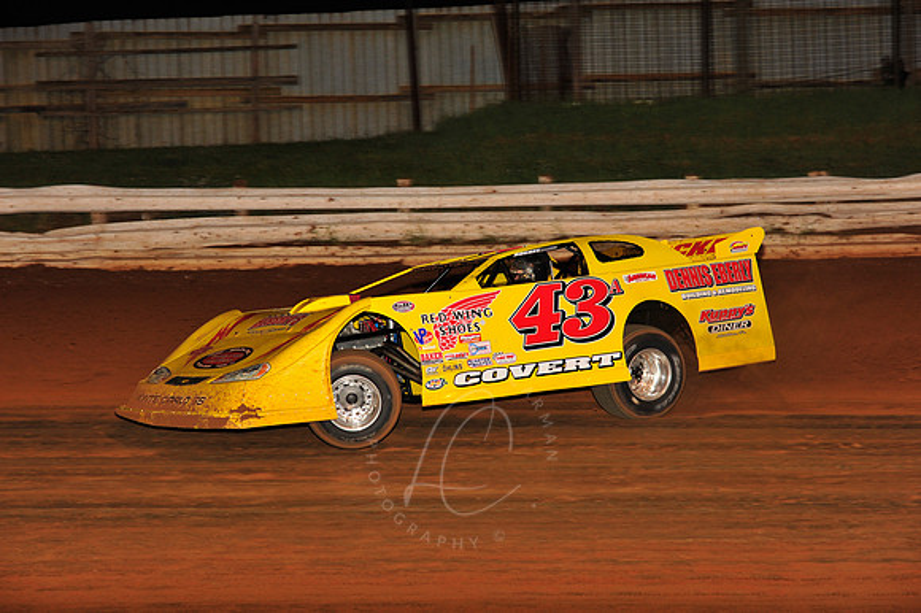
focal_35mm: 105
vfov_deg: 13.0
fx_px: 2685
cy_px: 306
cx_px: 460
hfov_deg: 19.5
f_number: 6.3
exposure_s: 1/320
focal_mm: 105
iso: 800
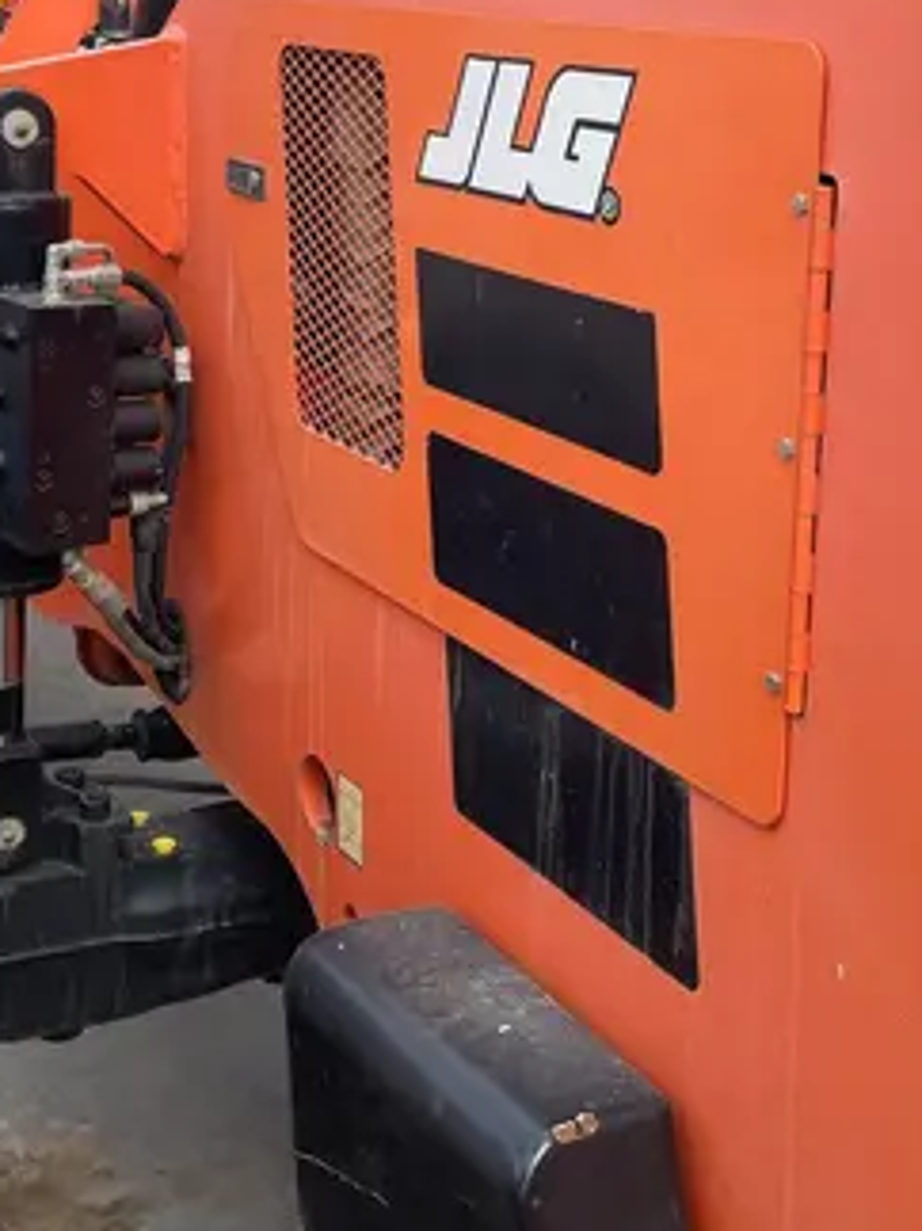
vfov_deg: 32.1
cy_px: 318
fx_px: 2097
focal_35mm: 59
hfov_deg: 24.8
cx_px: 389
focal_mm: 4.2
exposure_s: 1/678
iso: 32
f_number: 1.6
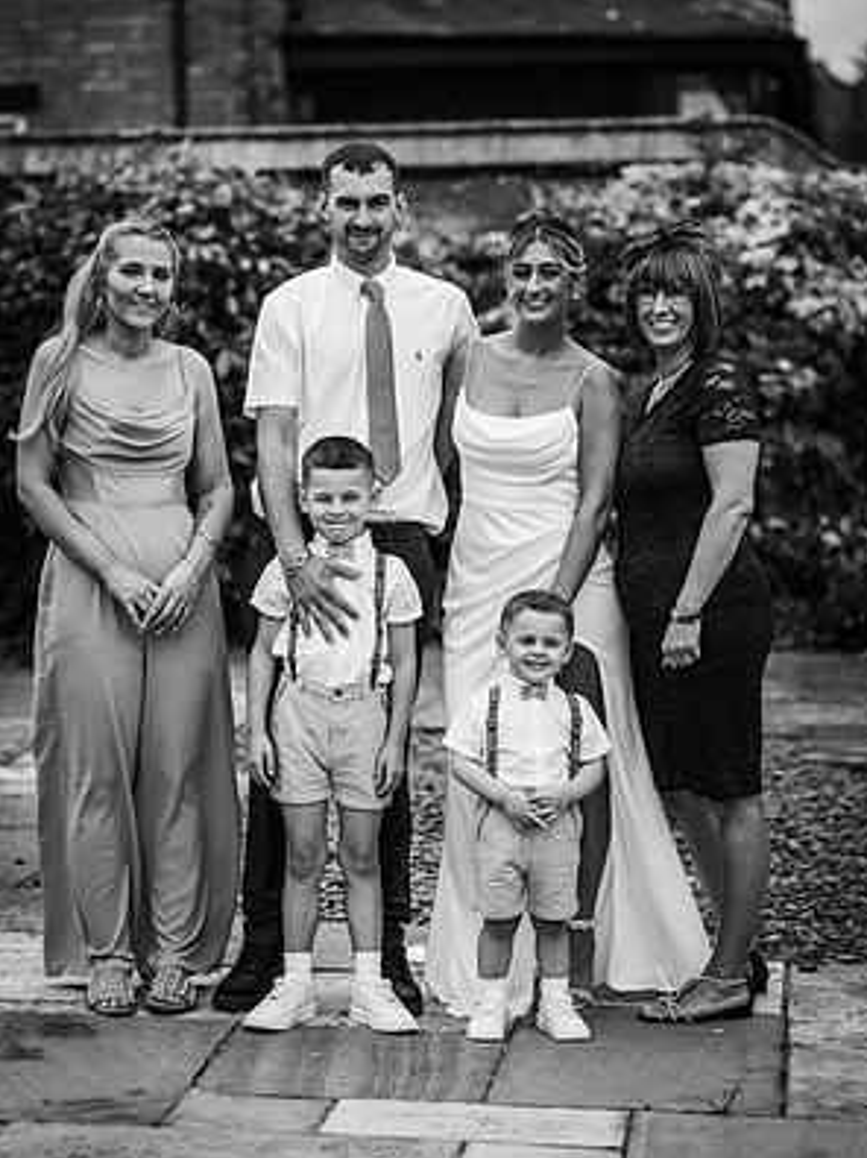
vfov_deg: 21.1
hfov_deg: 15.9
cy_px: 516
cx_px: 435
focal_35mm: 93
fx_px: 3107
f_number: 2.2
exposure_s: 1/1250
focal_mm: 85
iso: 100
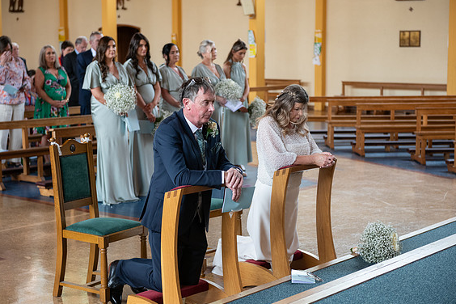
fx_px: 912
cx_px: 223
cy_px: 152
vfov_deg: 18.9
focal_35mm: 72
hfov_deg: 28.1
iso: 640
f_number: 3.5
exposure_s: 1/160
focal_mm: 70
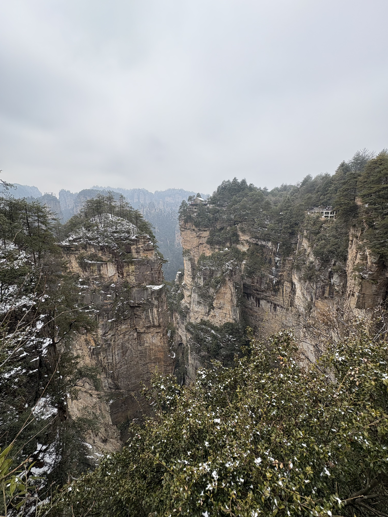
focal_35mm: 14
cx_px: 194
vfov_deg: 102.1
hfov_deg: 85.7
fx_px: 209
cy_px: 258
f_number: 2.2
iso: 50
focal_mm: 2.22
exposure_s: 1/968
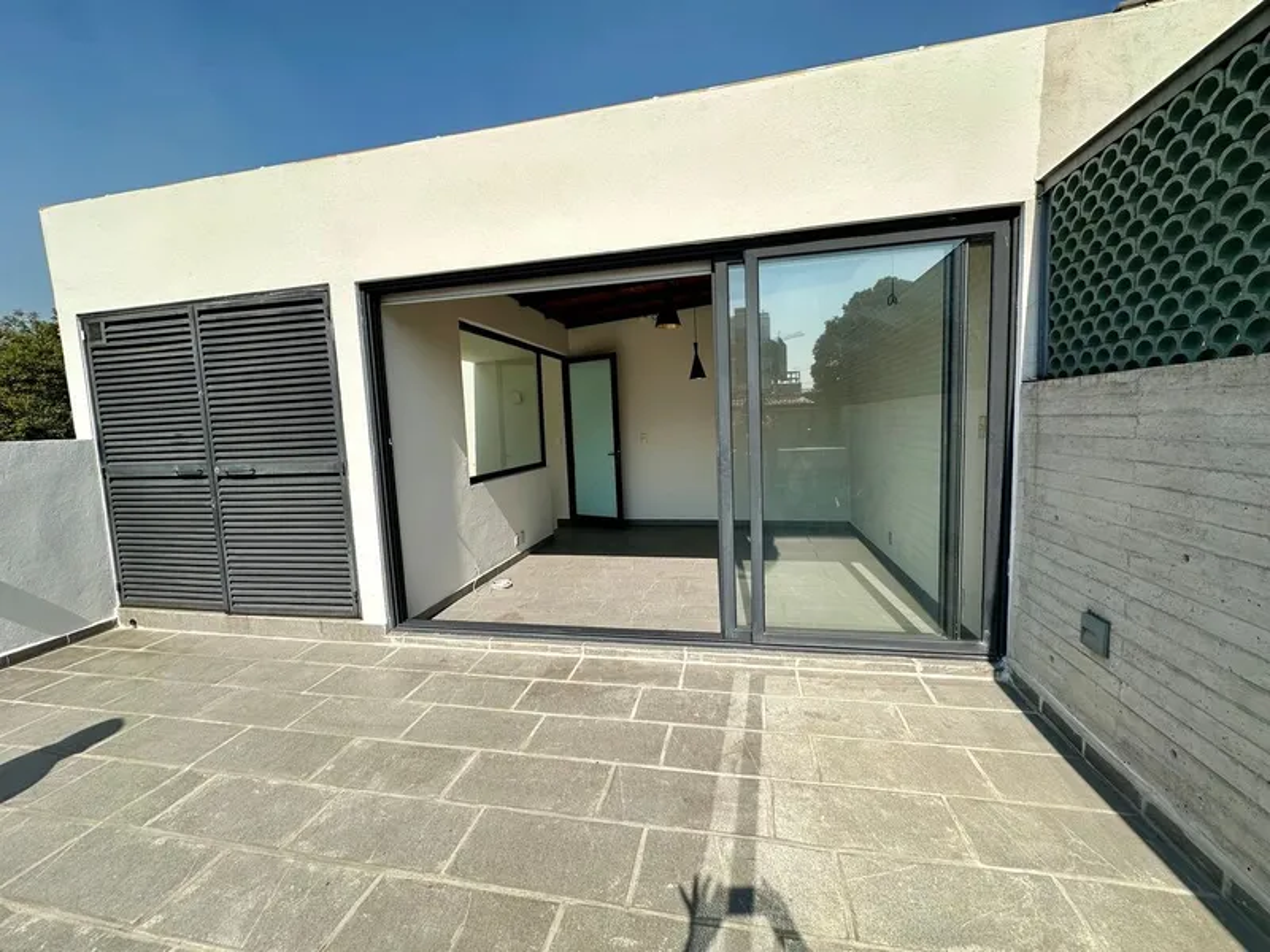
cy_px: 476
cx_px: 635
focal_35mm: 14
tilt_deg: -4.9
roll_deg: +2.4
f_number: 2.2
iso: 40
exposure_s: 1/1595
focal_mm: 2.22
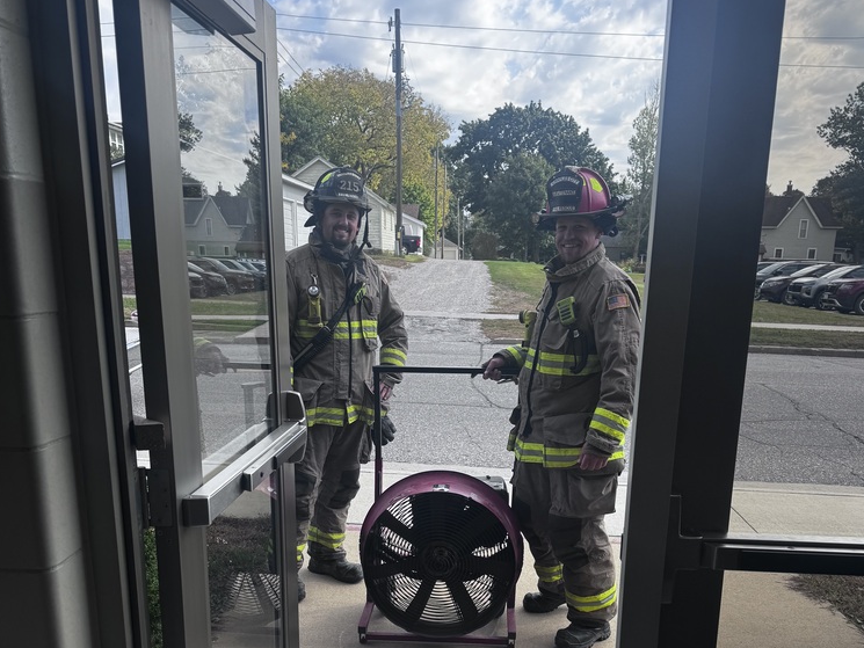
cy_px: 473
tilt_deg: -14.6
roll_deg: +0.1
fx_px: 824
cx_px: 428
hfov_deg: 55.3
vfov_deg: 41.9
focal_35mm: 33
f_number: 1.78
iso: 80
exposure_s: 1/1597
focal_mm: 6.76
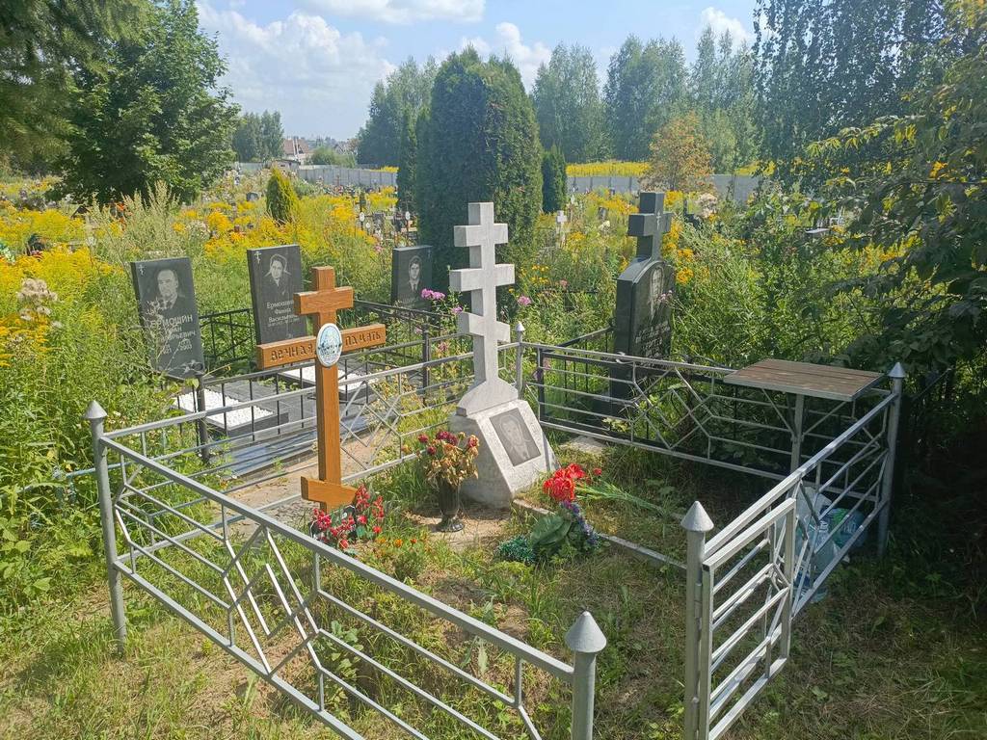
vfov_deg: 54.9
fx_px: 713
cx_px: 494
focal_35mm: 25
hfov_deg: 69.4
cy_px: 370
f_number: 1.69
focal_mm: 4.76
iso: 109
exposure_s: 1/1008
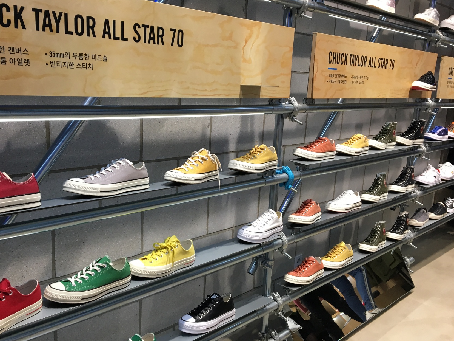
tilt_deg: -11.3
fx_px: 459
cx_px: 194
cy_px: 183
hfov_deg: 52.4
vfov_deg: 40.7
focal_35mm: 35
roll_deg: -2.7
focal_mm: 4.15
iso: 25
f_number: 2.2
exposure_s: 1/30
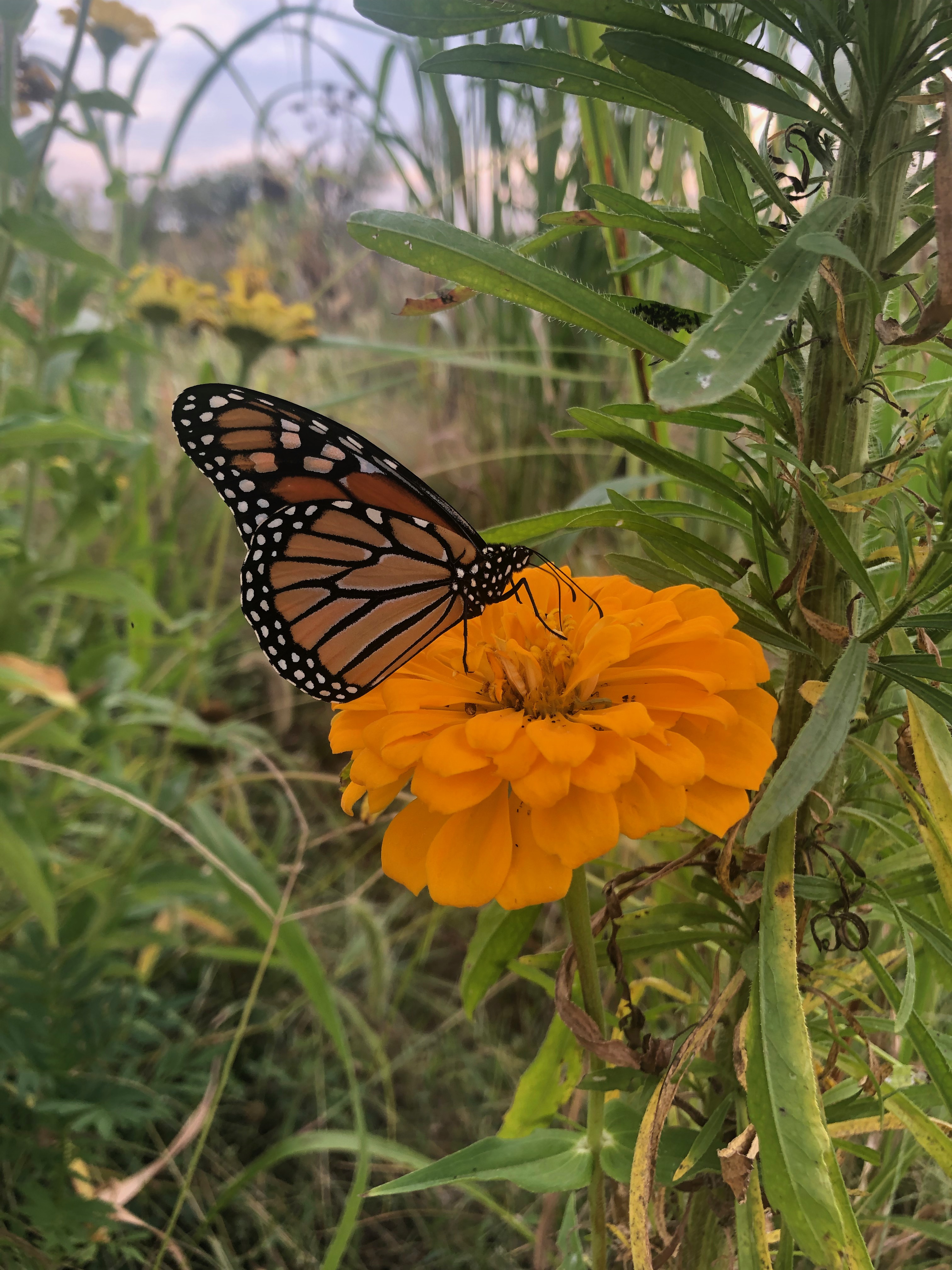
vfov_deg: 63.4
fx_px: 1027
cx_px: 476
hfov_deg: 49.7
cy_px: 635
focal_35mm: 28
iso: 20
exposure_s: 1/163
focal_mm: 3.99
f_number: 1.8
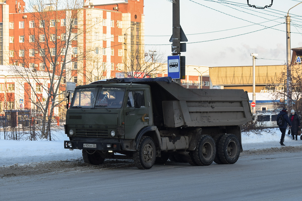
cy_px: 100
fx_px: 692
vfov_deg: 16.6
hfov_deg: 24.6
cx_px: 151
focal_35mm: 82
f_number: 8
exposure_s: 1/250
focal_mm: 55
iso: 360
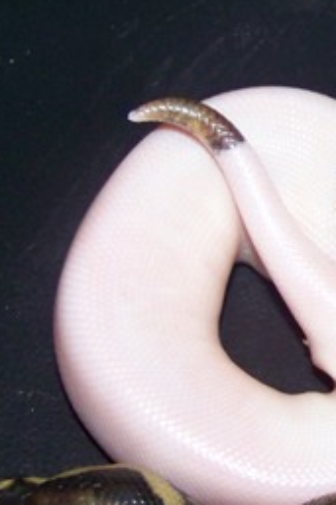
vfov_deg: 15.3
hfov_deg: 10.0
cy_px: 284
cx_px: 432
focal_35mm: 134
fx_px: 1878
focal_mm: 7.6
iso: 200
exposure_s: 1/30
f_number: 2.8
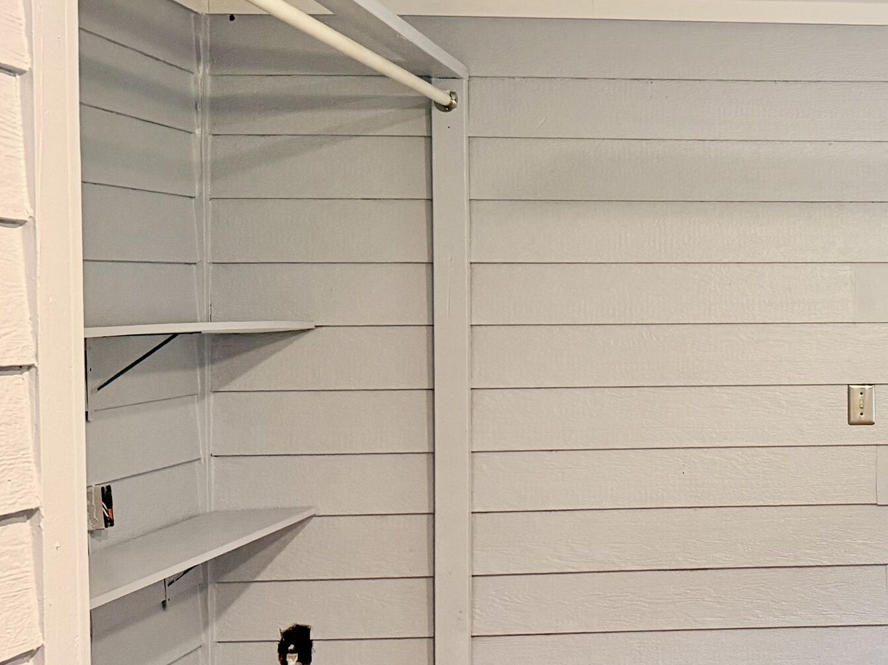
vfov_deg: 26.5
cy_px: 322
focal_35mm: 55
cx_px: 921
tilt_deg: -2.0
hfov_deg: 31.8
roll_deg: +0.6
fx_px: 1411
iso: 320
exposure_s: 1/60
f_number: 1.78
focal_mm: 6.76
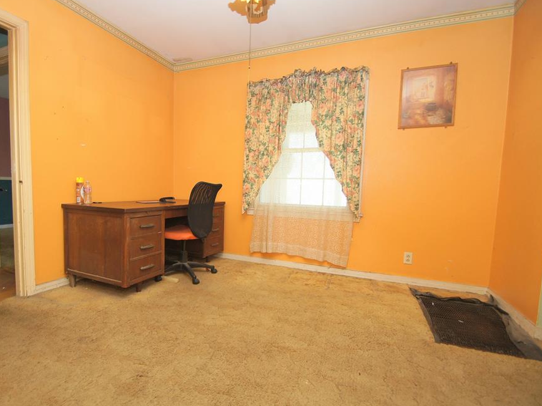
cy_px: 203
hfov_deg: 90.6
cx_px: 237
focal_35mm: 17
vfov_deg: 74.7
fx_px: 266
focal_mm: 10
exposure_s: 1/60
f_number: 3.5
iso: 320
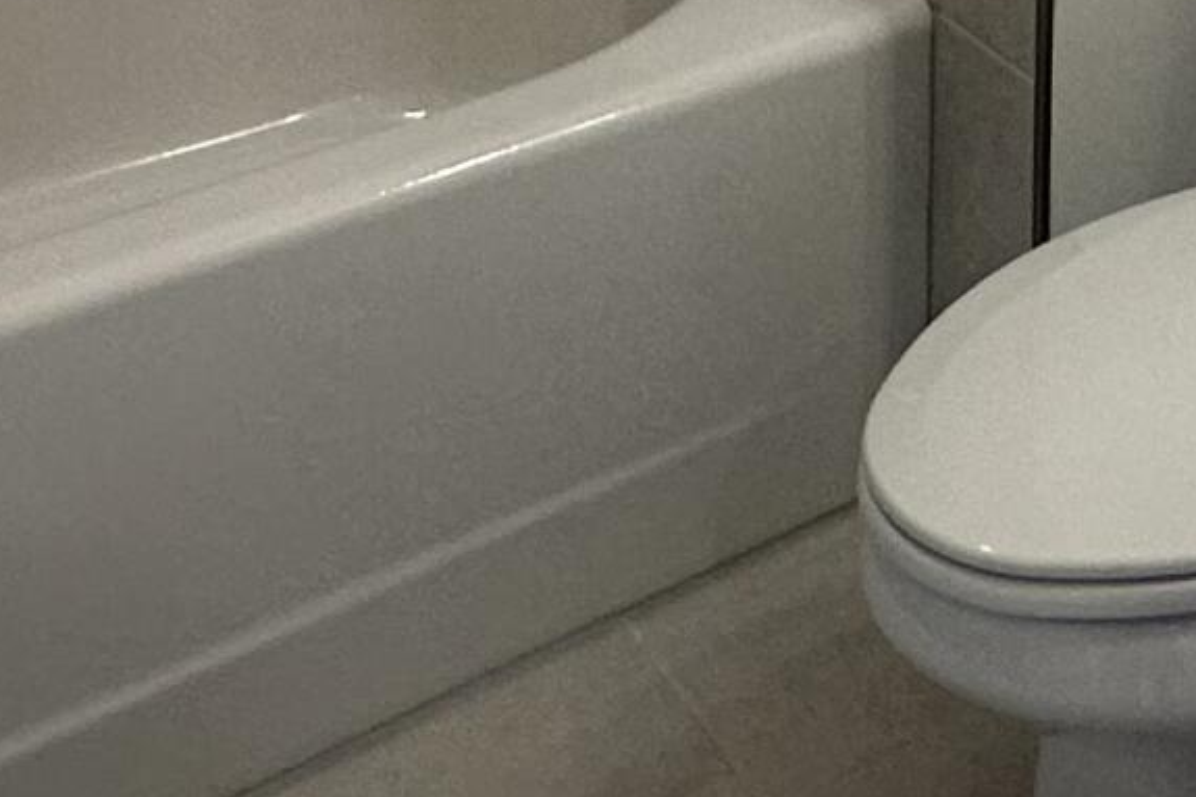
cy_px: -853
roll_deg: -2.0
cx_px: 1275
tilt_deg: -7.4
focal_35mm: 76
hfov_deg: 25.0
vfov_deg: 14.5
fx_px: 2524
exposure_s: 1/120
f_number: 2.2
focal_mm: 2.22
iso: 160
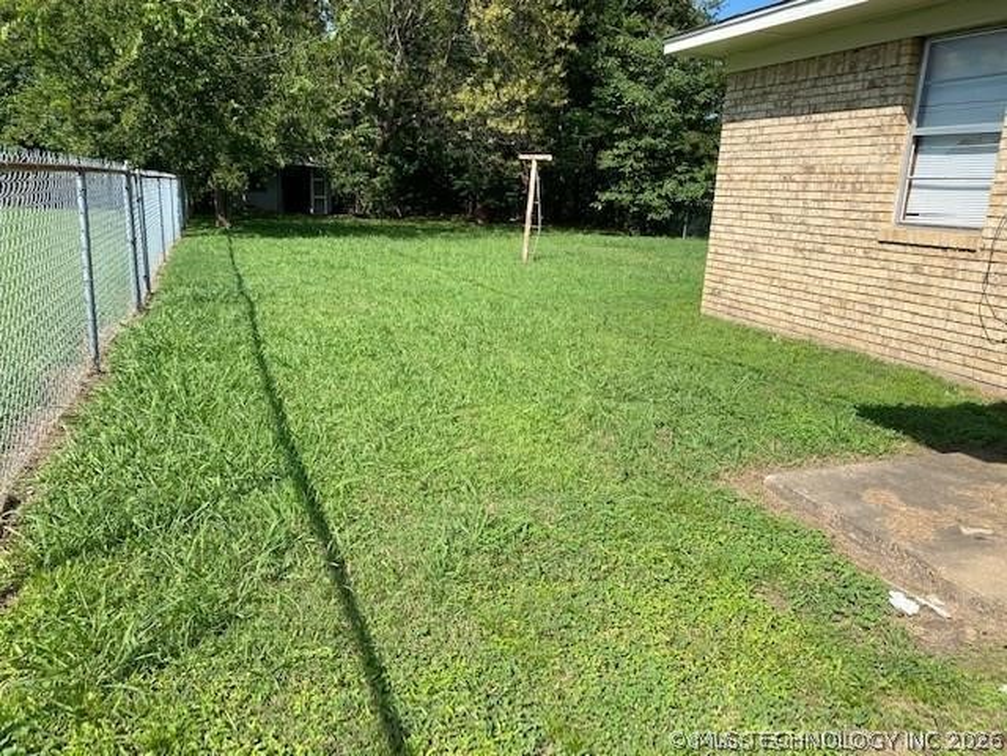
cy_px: 378
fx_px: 756
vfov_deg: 53.1
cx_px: 504
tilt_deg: -12.7
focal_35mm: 26
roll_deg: -2.2
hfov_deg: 67.3
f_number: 1.8
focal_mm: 4.25
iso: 32
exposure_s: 1/1838
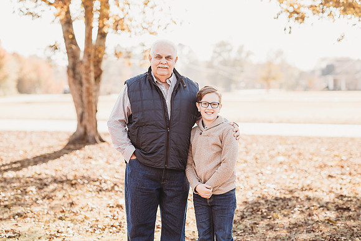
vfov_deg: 16.1
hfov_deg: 23.9
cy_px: 120
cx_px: 180
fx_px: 853
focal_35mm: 85
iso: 200
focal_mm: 85
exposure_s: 1/640
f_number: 2.5
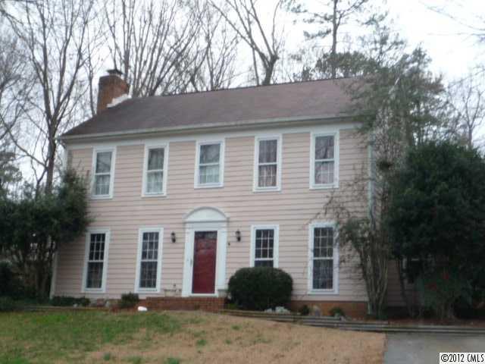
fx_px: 771
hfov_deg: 34.9
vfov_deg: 26.6
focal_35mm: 55
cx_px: 242
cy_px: 182
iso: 200
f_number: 3.3
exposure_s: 1/160
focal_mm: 5.3
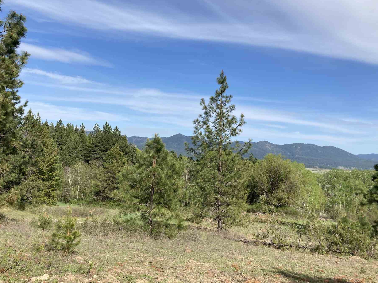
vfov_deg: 44.2
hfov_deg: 56.6
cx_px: 163
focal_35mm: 32
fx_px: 349
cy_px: 138
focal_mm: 3.99
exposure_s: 1/2183
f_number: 1.8
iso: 20
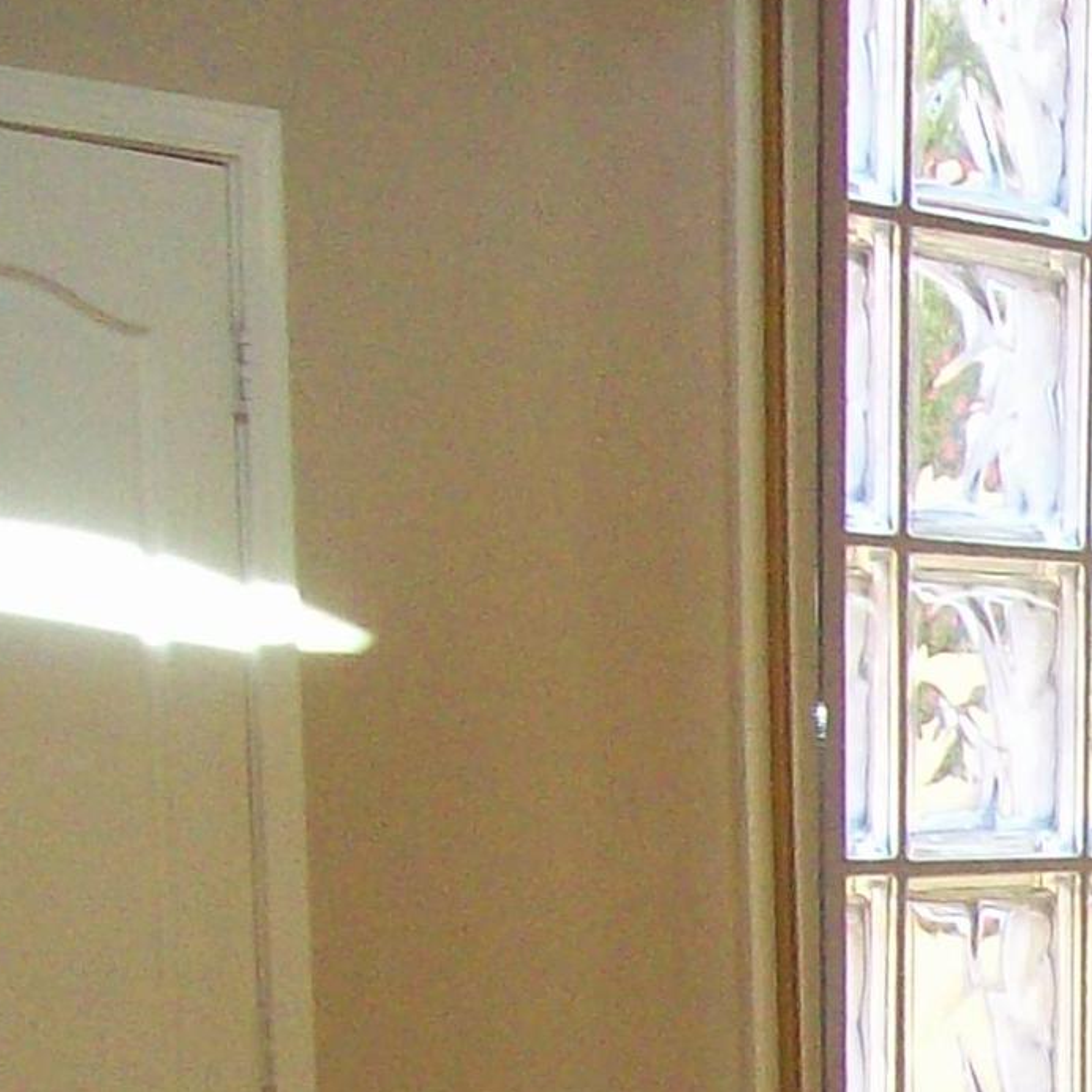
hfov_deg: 11.2
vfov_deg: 12.3
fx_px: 4925
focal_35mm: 138
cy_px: 1411
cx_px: 2317
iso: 200
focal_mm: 6
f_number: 2.7
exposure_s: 1/64
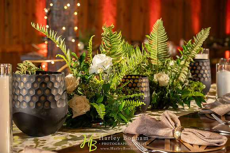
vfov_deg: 21.9
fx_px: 396
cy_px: 76
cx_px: 115
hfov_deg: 32.4
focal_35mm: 62
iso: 400
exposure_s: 1/60
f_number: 4
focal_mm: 62
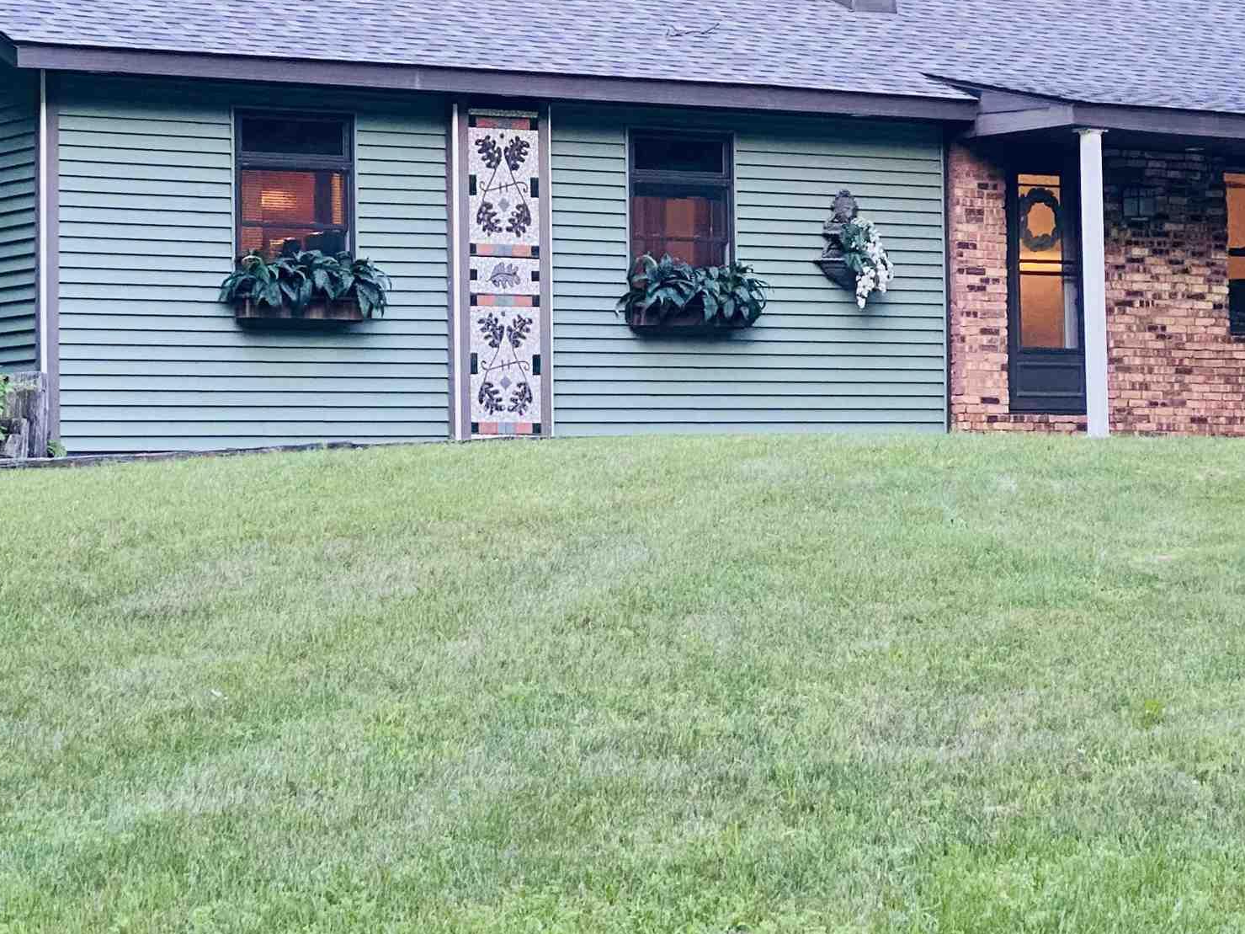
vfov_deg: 13.7
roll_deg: -0.3
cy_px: 318
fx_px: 3884
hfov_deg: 18.2
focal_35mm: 108
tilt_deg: +4.8
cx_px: 620
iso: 200
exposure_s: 1/60
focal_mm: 6
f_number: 2
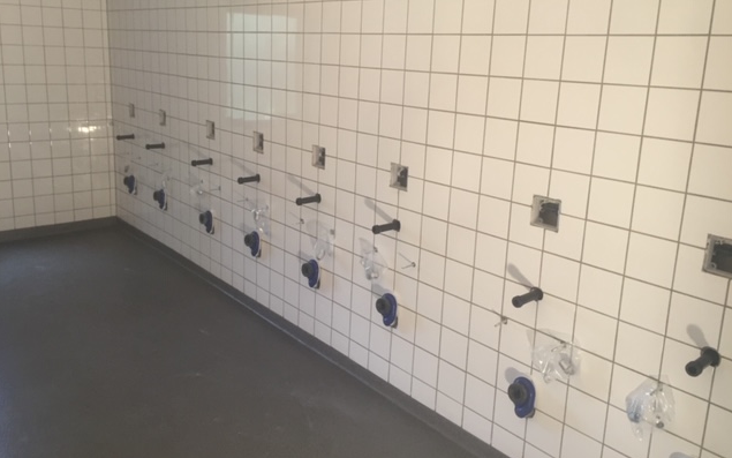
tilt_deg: -12.4
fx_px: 618
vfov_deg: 40.4
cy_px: 185
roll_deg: -1.9
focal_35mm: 31
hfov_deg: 61.2
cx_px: 364
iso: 125
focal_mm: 4.15
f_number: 2.2
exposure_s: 1/33
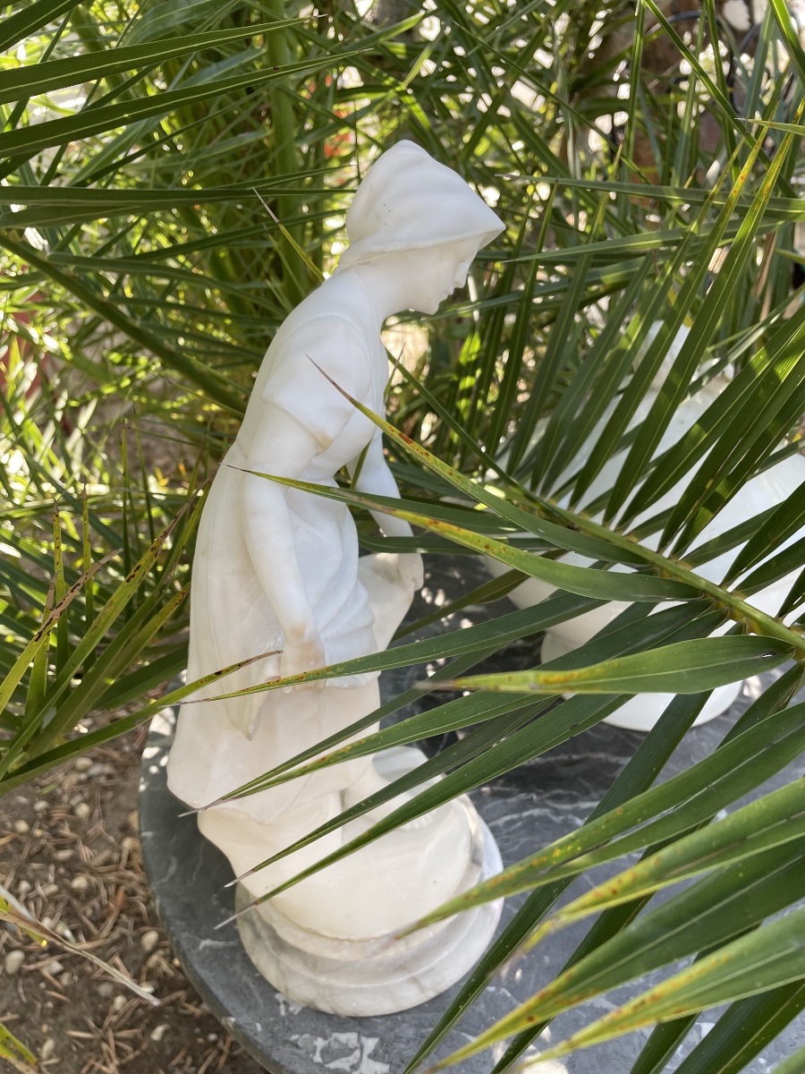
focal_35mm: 26
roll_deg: +1.3
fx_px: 806
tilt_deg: -30.7
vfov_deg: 67.3
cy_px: 537
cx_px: 402
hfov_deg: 53.1
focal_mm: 4.2
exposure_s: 1/129
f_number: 1.6
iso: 32
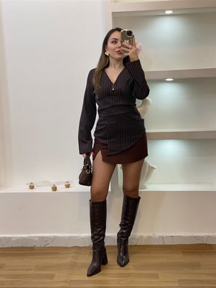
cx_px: 107
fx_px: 441
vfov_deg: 36.2
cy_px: 146
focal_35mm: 53
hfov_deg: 27.5
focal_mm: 6
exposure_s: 1/100
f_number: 2
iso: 80
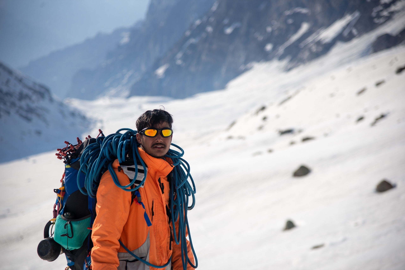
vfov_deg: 13.7
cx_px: 202
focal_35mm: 100
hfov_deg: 20.4
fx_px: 1125
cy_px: 135
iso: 100
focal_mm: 100
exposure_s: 1/2500
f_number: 4
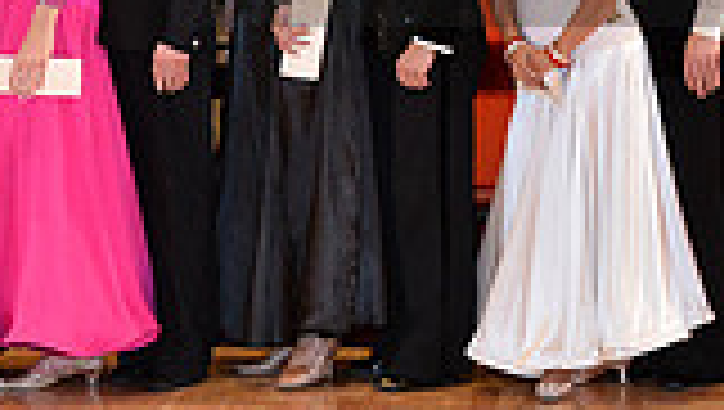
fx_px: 3613
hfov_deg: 11.4
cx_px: 661
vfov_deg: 6.4
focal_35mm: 188
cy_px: -92
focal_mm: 50
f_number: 4.5
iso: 2500
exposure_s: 1/250
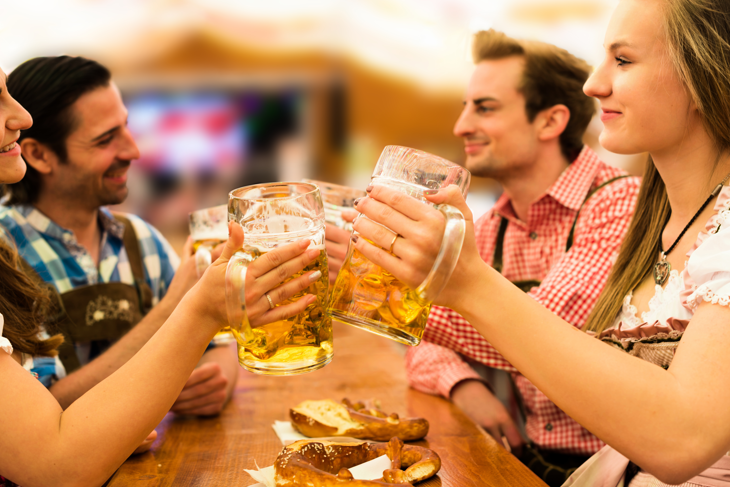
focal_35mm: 51
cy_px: 244
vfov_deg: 26.5
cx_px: 360
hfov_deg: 38.9
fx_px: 1034
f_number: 3.5
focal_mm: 50
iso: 64
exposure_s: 1/50
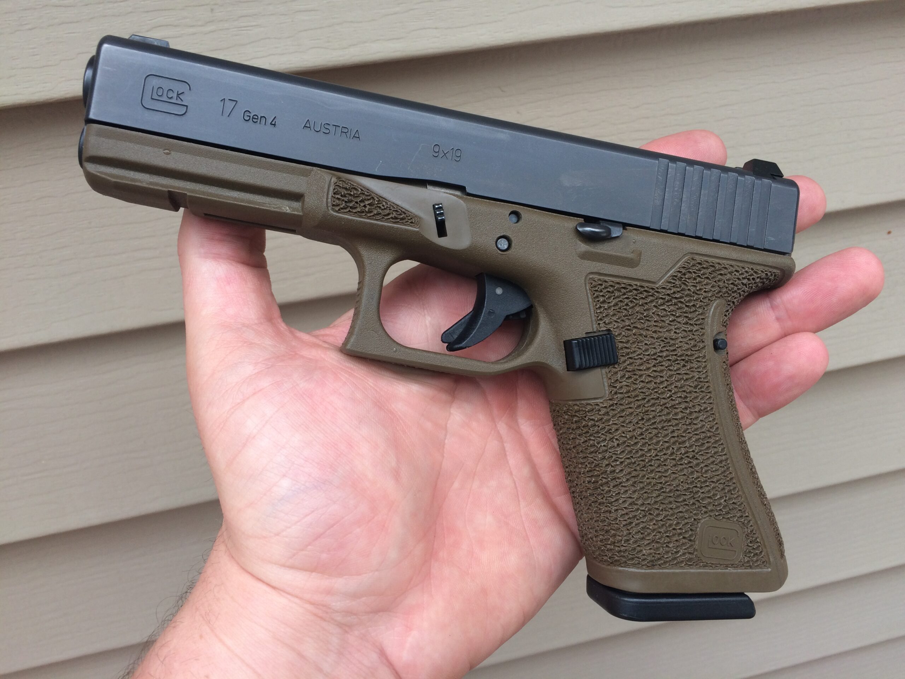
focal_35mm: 29
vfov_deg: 48.2
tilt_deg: -35.7
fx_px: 758
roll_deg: +3.4
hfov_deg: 61.7
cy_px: 340
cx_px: 452
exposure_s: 1/120
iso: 40
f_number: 2.2
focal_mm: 4.15
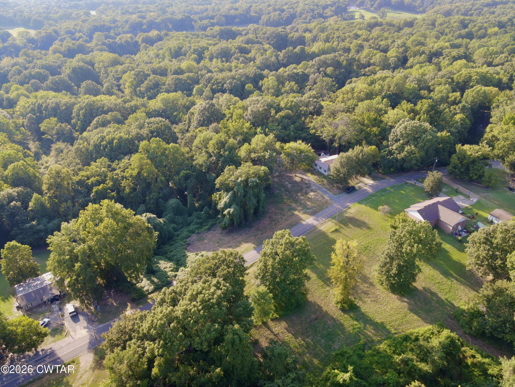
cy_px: 194
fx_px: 357
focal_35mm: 24
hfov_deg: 71.6
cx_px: 258
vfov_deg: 56.8
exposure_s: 1/100
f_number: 2.8
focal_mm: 4.5
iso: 100
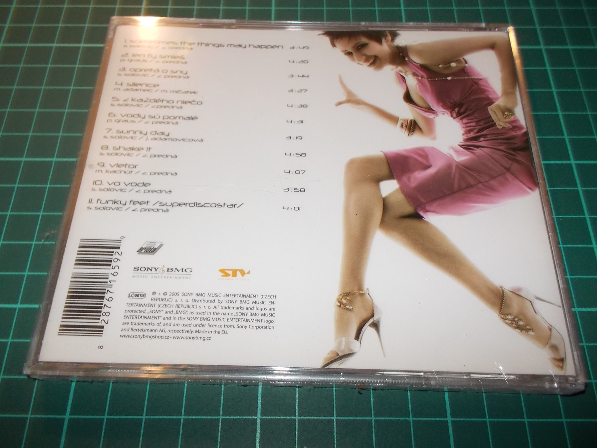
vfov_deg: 48.2
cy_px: 224
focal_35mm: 29
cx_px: 298
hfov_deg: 61.7
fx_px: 500
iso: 200
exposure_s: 1/30
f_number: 3.3
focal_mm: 4.1
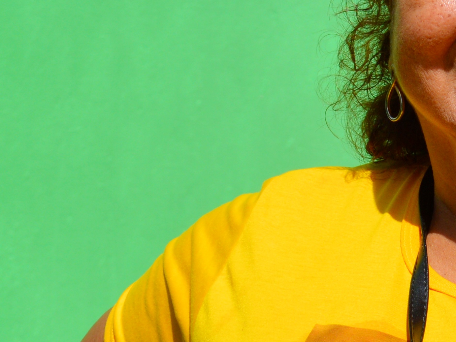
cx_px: 407
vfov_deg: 5.5
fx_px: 3543
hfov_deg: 7.3
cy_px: 231
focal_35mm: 269
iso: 100
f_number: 8
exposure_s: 1/500
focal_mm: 42
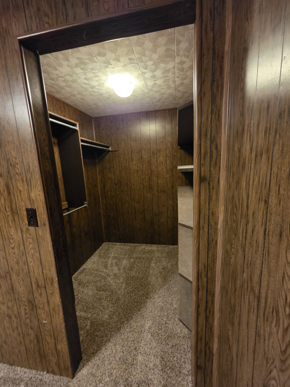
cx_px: 145
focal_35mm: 13
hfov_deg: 89.9
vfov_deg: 106.2
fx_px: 145
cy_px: 194
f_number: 2.2
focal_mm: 2.2
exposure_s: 1/24
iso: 1600
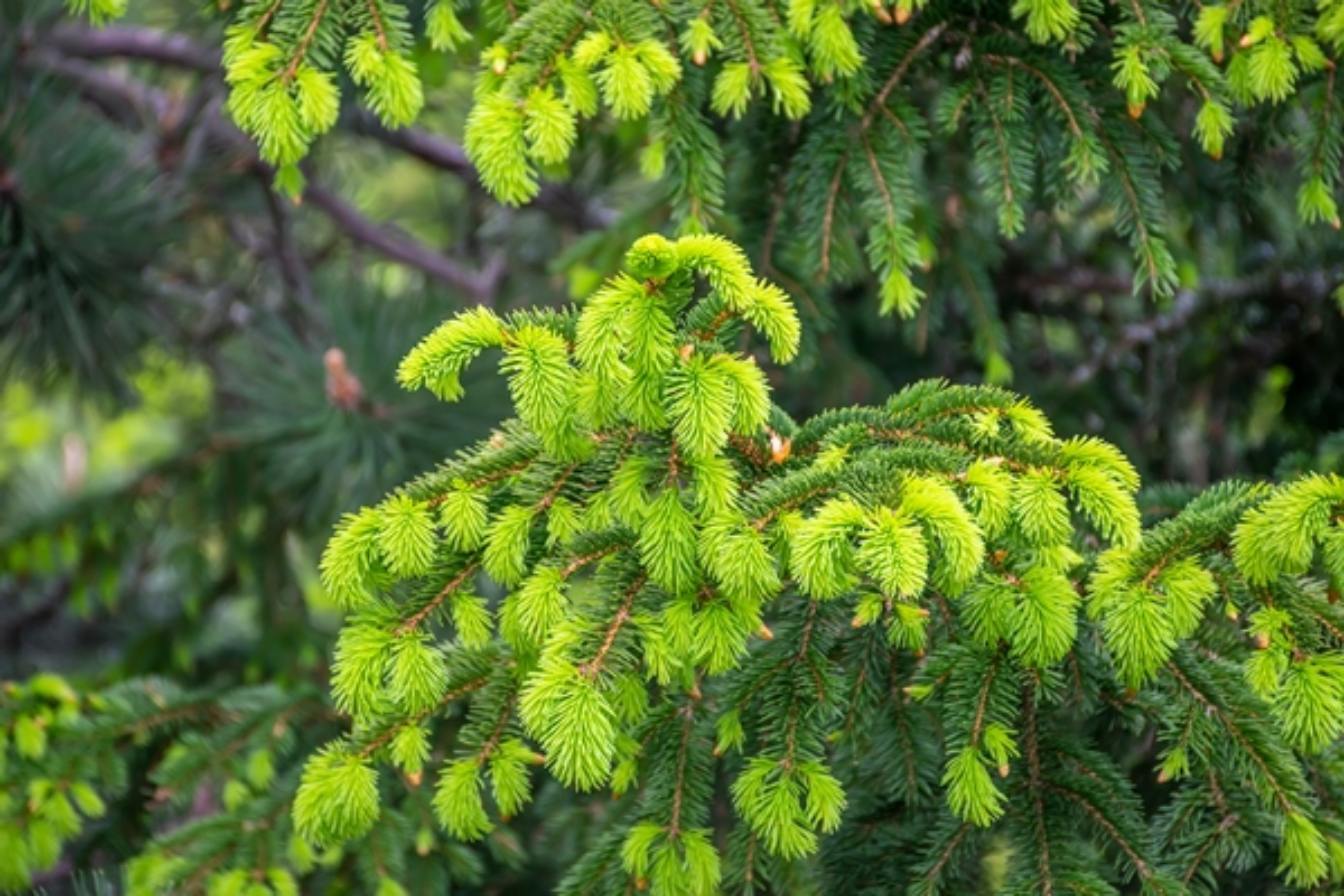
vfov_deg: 8.2
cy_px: 448
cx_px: 672
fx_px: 6272
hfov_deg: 12.2
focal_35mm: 168
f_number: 5.6
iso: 160
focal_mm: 112
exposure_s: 1/125
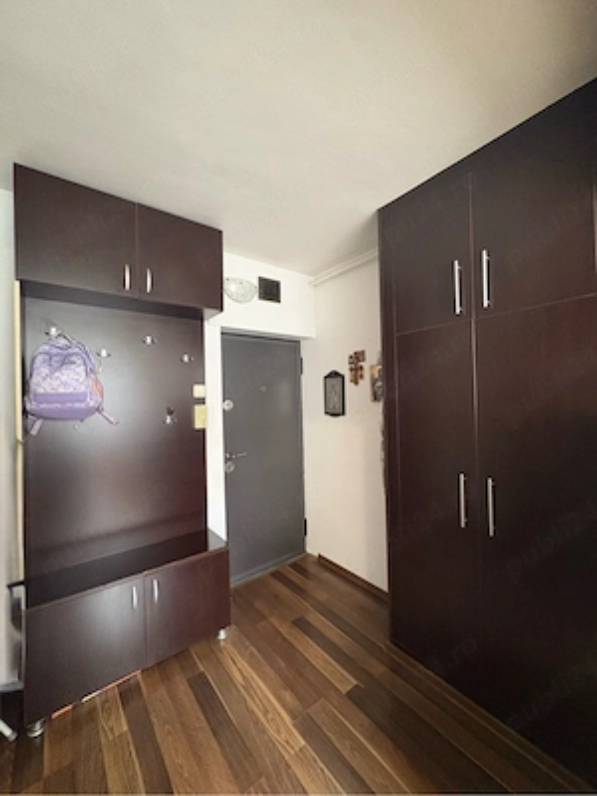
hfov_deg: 85.7
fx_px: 322
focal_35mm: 14
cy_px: 398
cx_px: 298
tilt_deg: +1.0
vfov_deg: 102.1
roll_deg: +1.9
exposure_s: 1/60
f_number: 2.2
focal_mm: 2.22
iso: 800
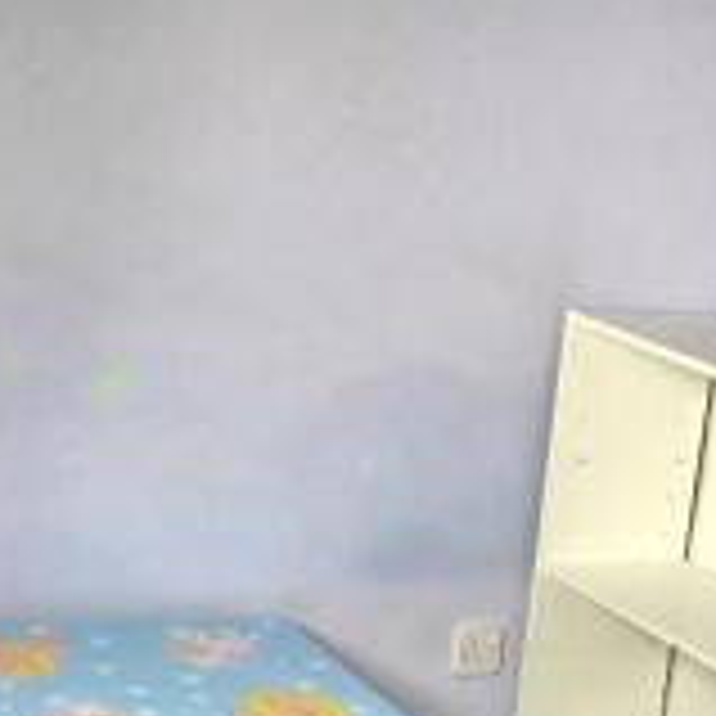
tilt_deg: -21.6
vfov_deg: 17.8
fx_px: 2200
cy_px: 795
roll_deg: -6.6
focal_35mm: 94
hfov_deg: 18.4
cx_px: 538
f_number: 2.2
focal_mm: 4.15
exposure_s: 1/33
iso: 50
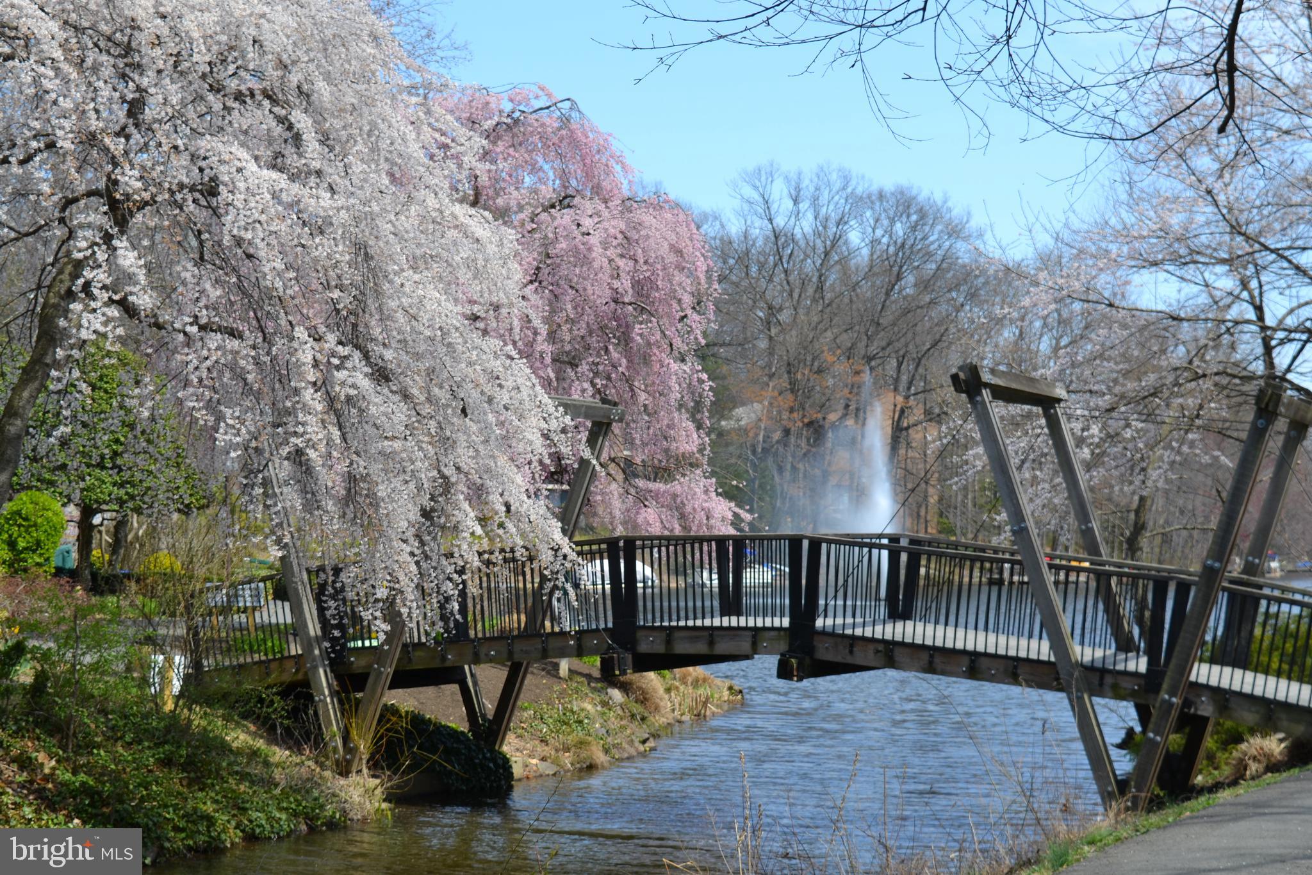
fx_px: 2460
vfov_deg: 20.2
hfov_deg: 29.9
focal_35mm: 68
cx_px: 656
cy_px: 438
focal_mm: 45
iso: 100
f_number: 8
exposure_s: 1/250
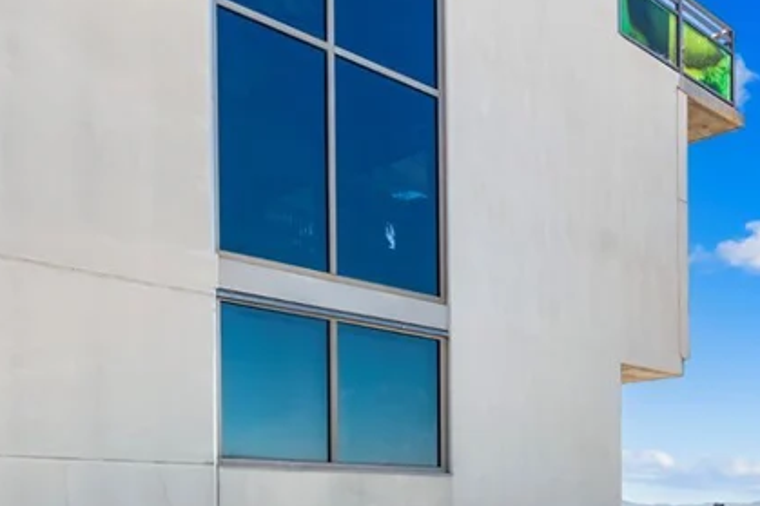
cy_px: 527
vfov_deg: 28.3
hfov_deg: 40.7
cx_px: 702
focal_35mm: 44
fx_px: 928
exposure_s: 1/8000
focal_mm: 18
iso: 400
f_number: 8
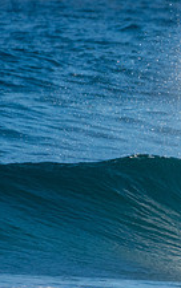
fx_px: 16077
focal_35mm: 2041
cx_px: 353
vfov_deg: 1.0
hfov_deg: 0.6
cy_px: 180
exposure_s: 1/1250
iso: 400
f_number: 5.6
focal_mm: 500
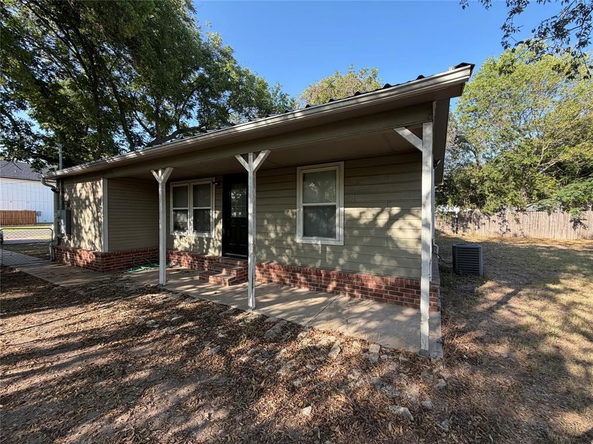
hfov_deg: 102.1
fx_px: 240
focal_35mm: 14
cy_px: 222
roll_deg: -0.1
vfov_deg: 85.7
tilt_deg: -1.1
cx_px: 296
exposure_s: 1/215
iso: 40
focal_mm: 2.22
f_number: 2.2
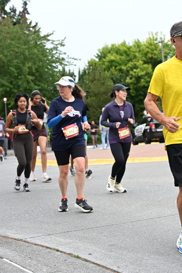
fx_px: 515
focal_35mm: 68
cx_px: 118
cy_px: 106
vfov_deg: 29.6
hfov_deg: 20.0
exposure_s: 1/800
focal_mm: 52
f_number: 4
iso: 1600
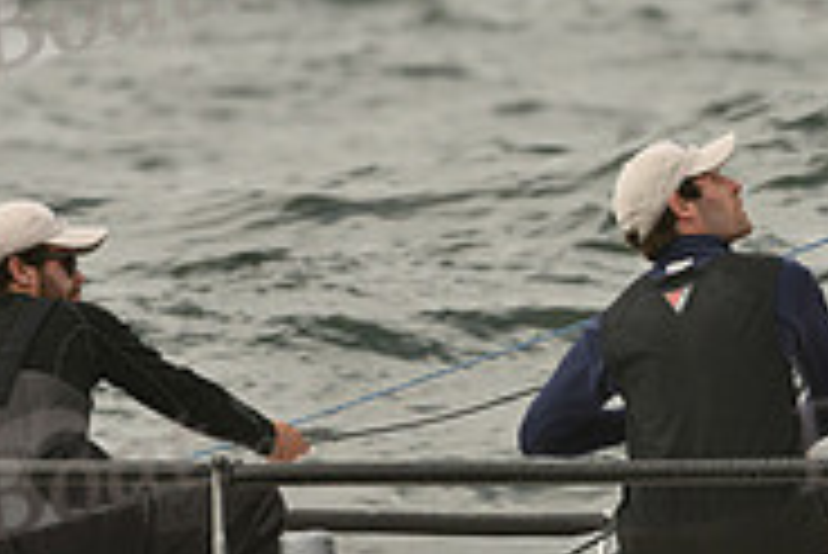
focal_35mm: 913
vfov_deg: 1.5
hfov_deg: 2.3
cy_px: 205
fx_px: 21015
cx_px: 562
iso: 320
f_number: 7.1
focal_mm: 290
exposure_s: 1/1250
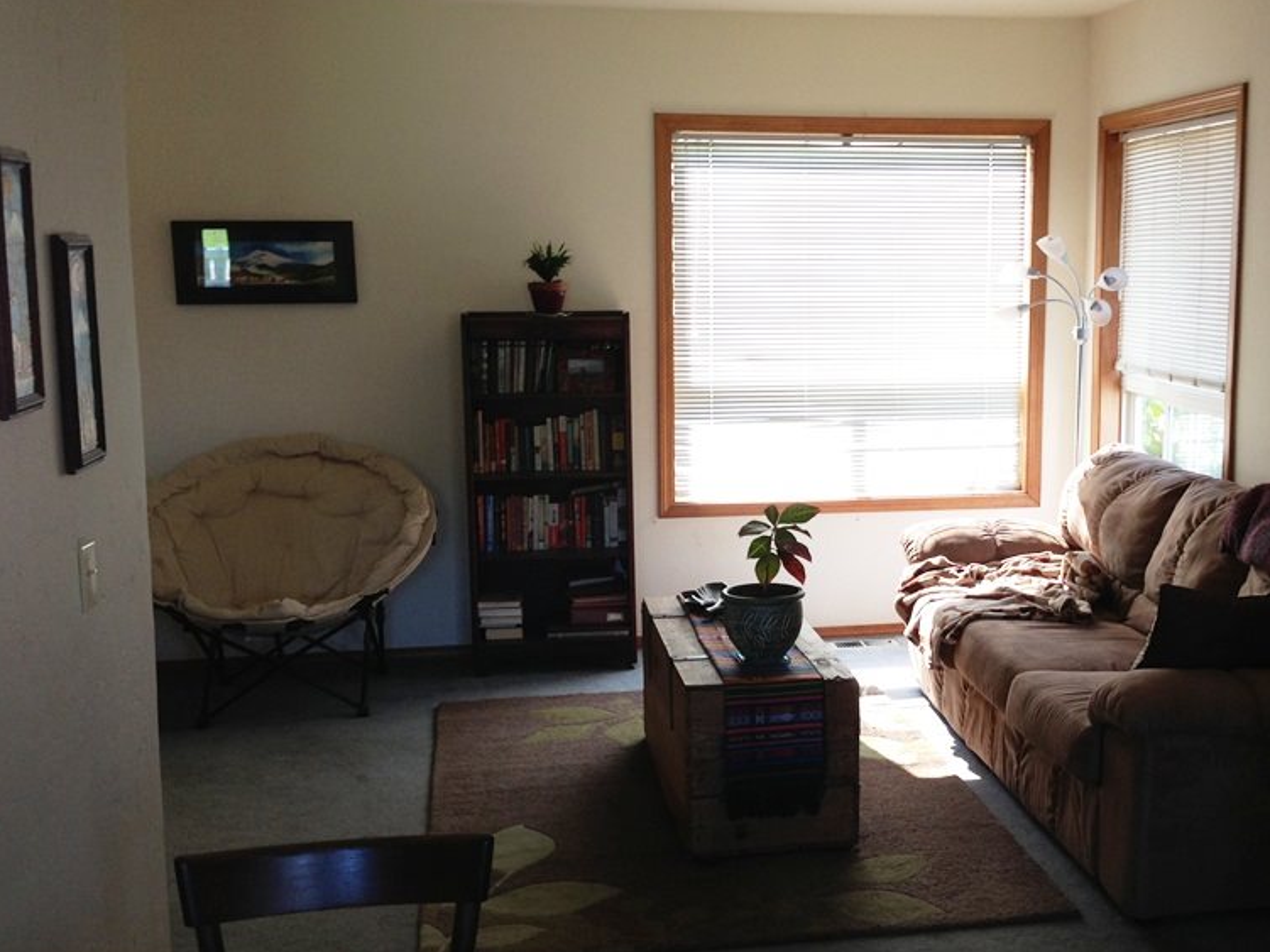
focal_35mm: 45
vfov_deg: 32.2
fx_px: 1651
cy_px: 480
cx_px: 824
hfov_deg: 41.6
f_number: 2.4
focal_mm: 4.13
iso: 64
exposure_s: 1/40
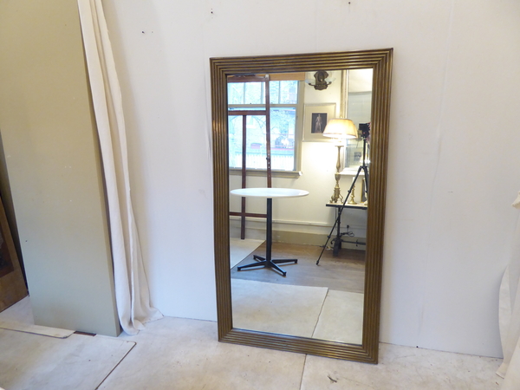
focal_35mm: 25
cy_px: 195
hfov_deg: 69.4
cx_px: 260
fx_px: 376
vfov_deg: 54.9
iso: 400
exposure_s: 1/25
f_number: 3.3
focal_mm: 4.3
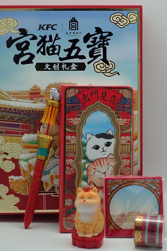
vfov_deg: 21.0
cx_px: 121
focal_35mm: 97
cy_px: 126
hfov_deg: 14.1
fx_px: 675
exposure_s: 1/100
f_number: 2.8
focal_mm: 23.53
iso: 80
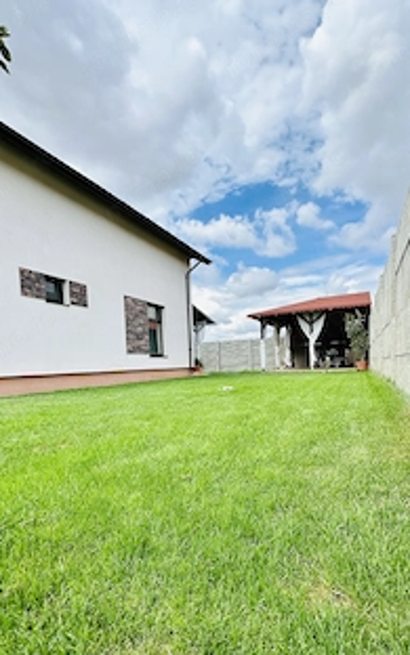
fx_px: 340
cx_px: 217
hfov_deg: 62.2
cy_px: 386
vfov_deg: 87.1
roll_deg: +1.7
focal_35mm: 19
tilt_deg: -4.2
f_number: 2.2
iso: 40
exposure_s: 1/1642
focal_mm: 2.22
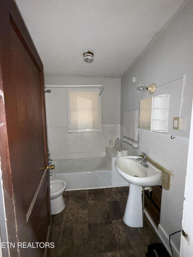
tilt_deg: -7.7
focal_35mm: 14
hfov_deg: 85.7
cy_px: 128
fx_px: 104
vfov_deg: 102.1
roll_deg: +2.4
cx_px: 96
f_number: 2.2
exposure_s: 1/55
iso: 250
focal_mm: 2.22
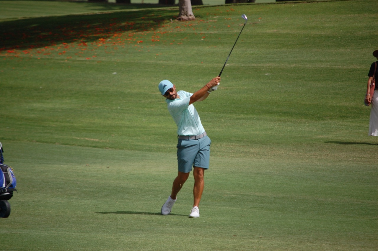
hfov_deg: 6.9
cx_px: 189
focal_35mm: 300
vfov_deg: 4.6
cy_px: 126
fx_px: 3147
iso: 400
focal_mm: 200
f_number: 5.6
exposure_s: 1/1600
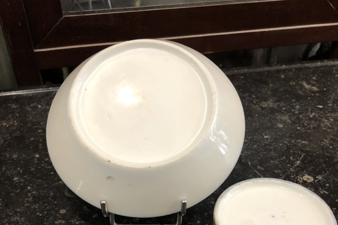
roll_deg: -0.6
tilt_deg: -39.9
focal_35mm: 44
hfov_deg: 44.4
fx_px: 413
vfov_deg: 29.8
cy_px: 178
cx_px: 189
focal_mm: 4
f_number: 1.8
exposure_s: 1/17
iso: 64
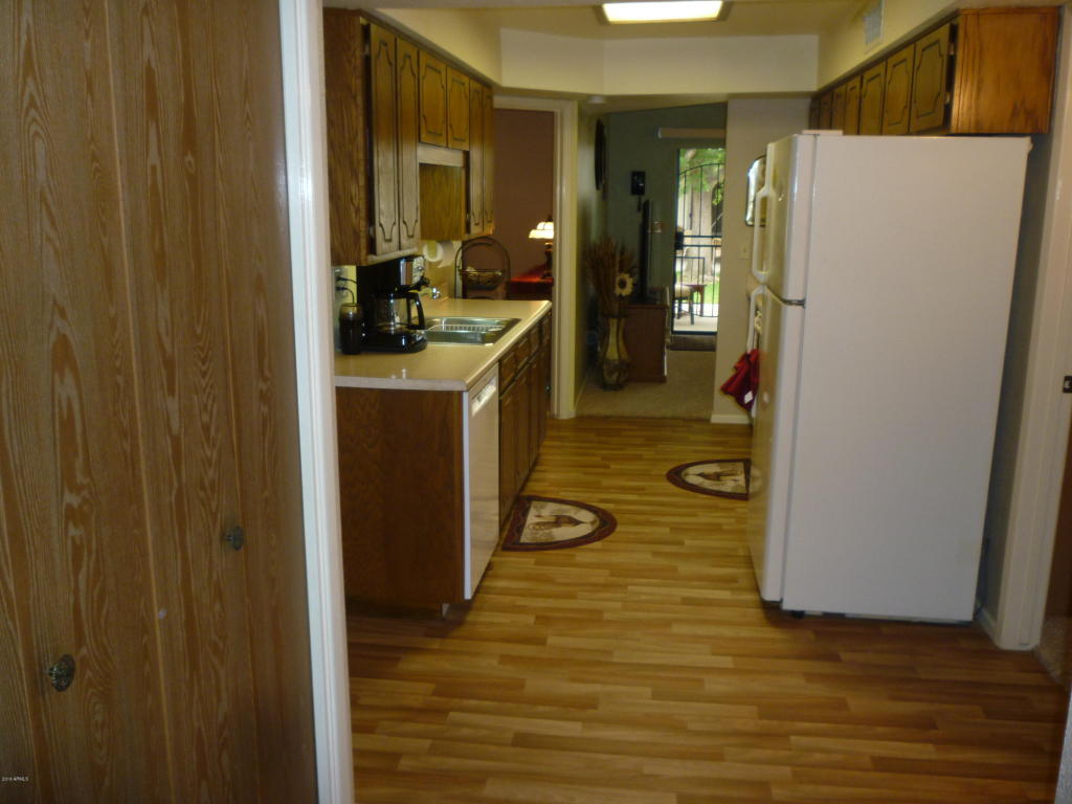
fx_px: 898
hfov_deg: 61.7
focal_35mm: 29
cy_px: 402
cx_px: 536
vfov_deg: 48.2
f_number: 3.3
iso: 125
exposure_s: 1/30
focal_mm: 5.2
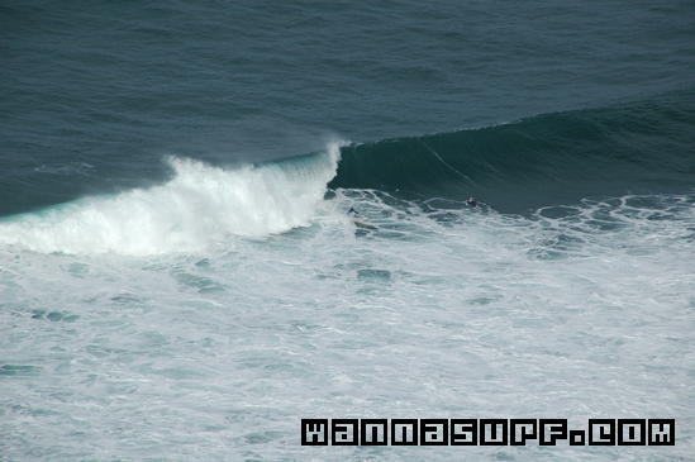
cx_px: 348
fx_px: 5786
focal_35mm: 300
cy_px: 231
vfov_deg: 4.6
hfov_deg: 6.9
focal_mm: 200
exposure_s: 1/800
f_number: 11
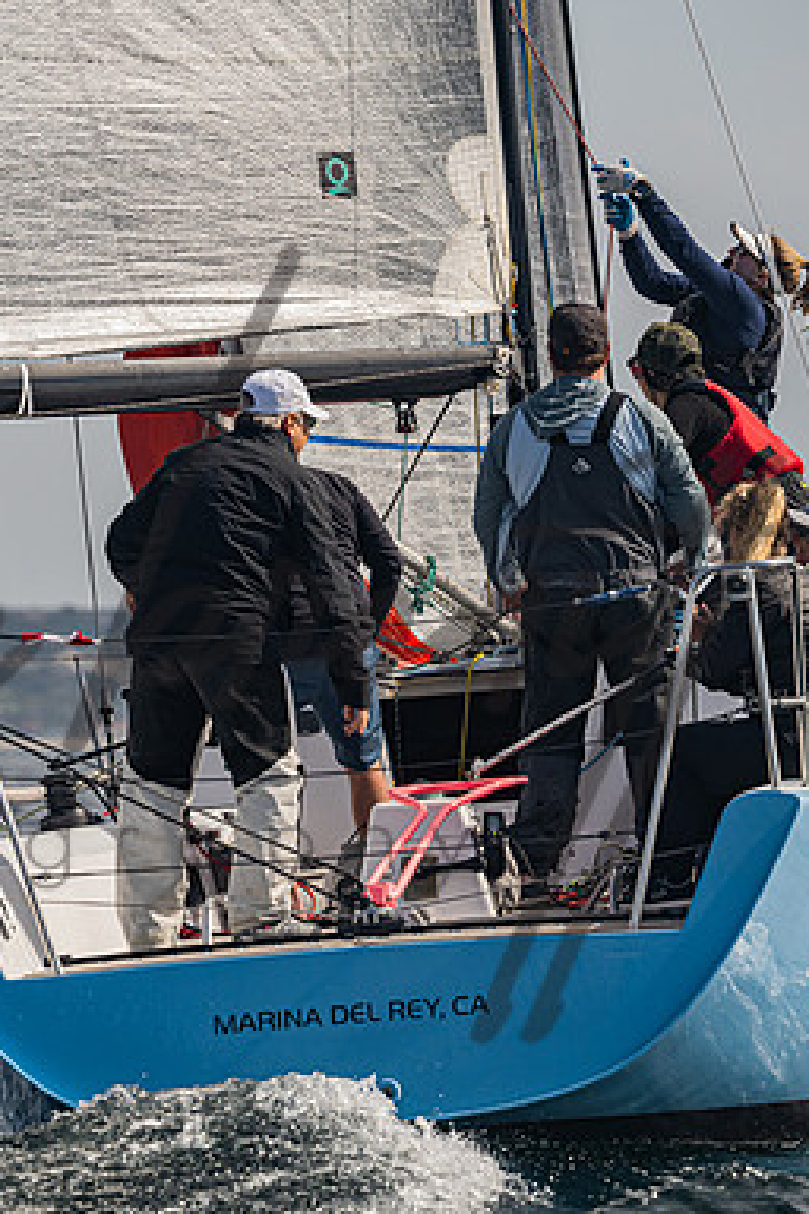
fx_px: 15100
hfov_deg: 3.1
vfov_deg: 4.6
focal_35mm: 448
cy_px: 591
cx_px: 216
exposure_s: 1/3200
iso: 320
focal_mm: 260
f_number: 6.3
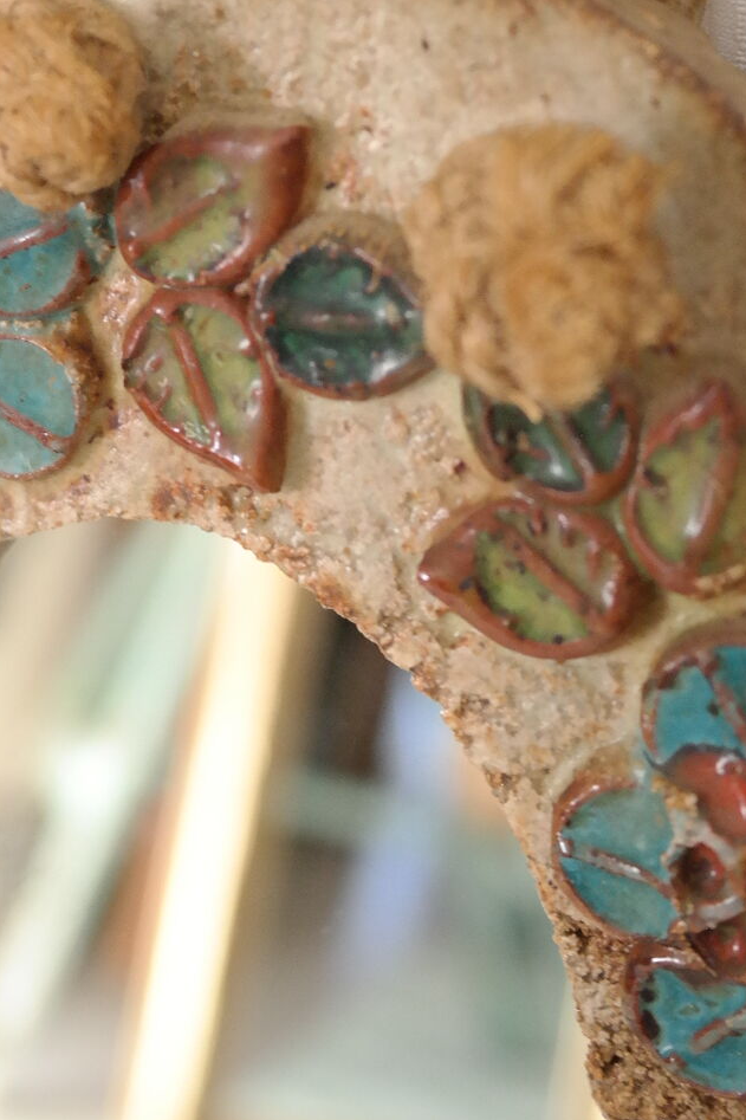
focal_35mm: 73
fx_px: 2270
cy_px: 273
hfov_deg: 18.6
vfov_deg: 27.3
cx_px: 203
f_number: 5.6
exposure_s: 1/40
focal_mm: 26
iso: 1600
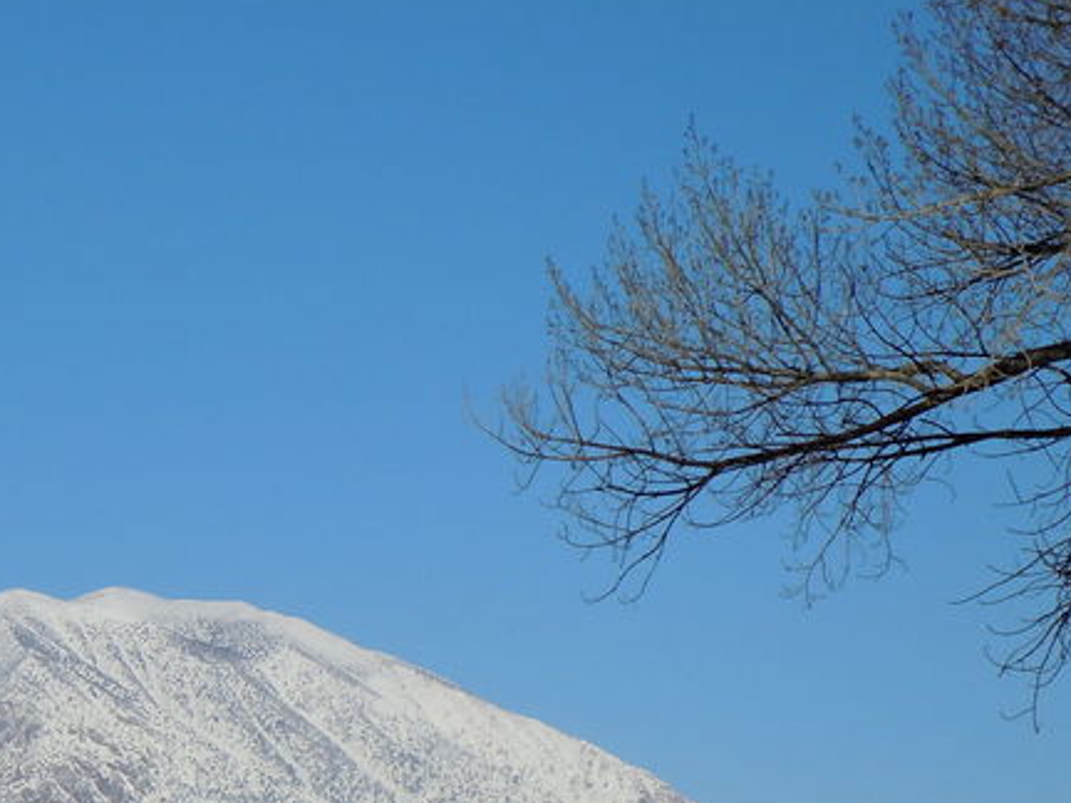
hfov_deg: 9.2
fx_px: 6652
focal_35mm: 215
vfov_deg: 6.9
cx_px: 144
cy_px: 691
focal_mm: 20.9
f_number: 9.2
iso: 100
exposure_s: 1/400
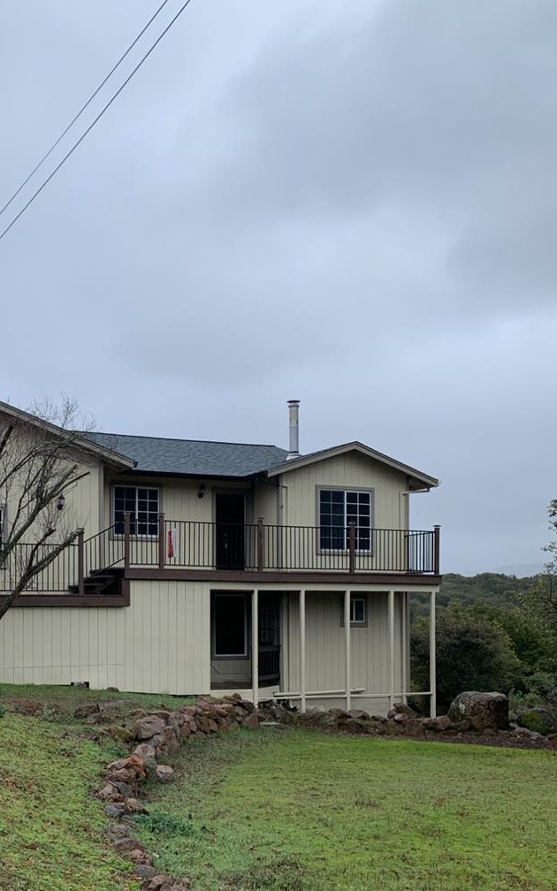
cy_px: 607
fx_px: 996
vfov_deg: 47.3
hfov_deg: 30.4
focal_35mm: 41
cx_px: 105
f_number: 1.8
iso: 25
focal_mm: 4.25
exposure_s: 1/954
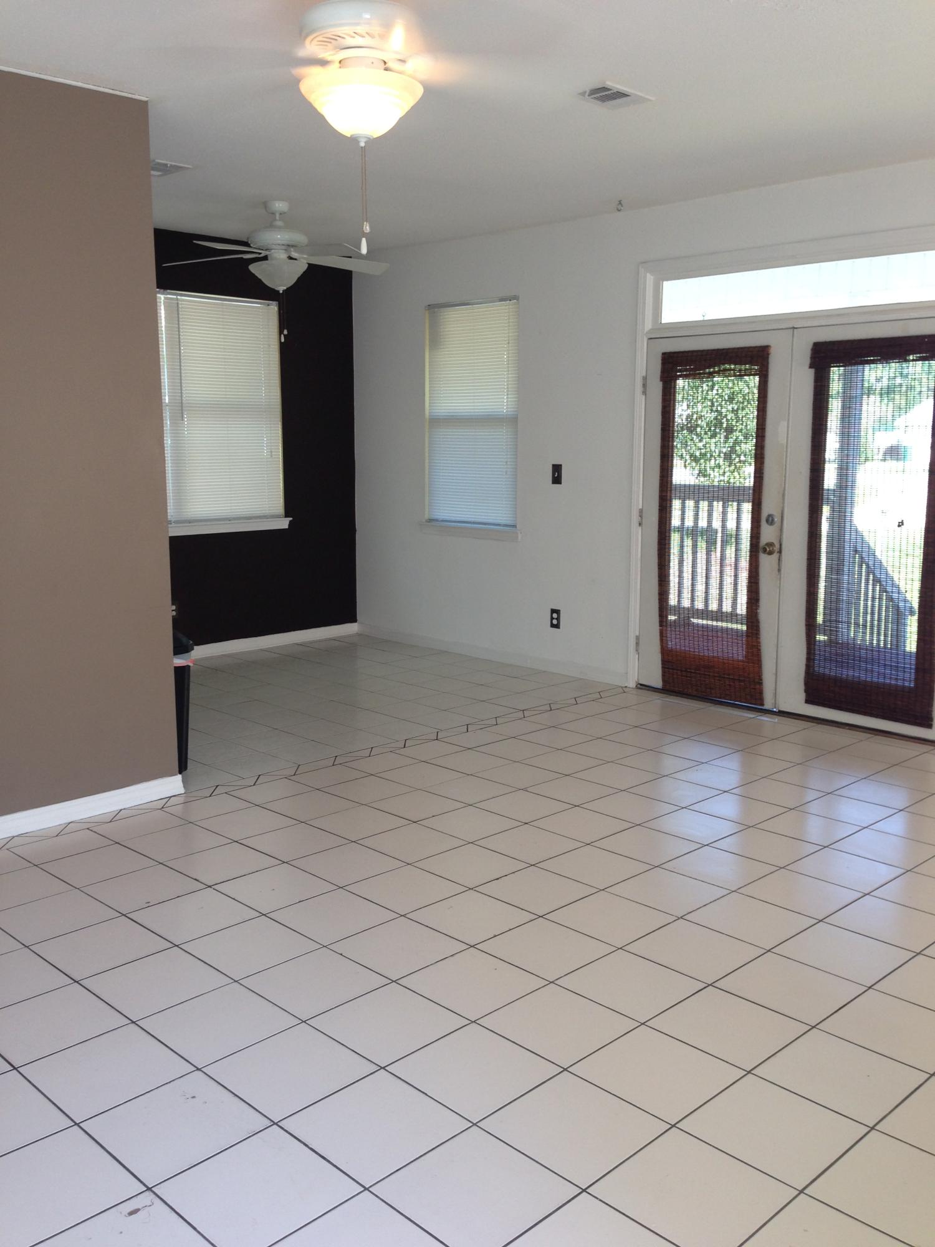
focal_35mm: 33
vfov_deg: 55.4
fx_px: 1188
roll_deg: -0.2
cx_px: 468
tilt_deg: -7.1
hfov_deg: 42.9
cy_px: 624
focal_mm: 4.12
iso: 50
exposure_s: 1/30
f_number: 2.4
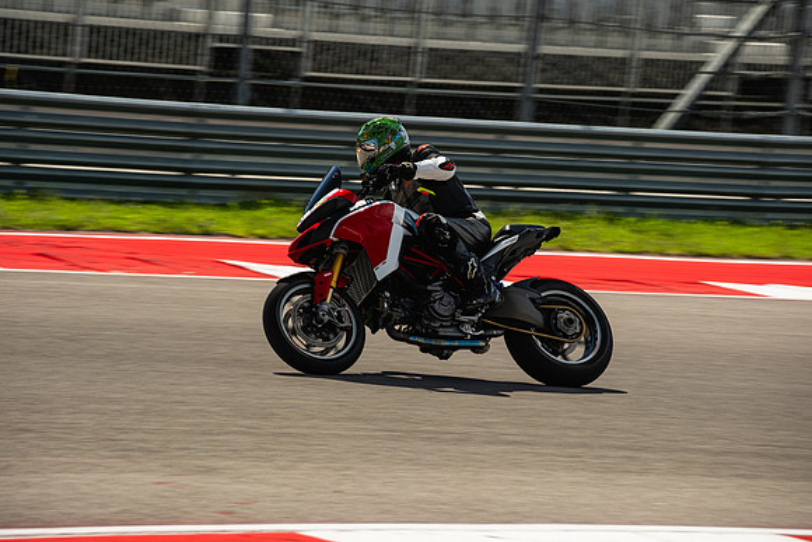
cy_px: 271
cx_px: 406
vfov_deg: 6.9
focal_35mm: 199
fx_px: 4489
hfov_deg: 10.3
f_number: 5.6
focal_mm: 132.9
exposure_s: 1/320
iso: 160
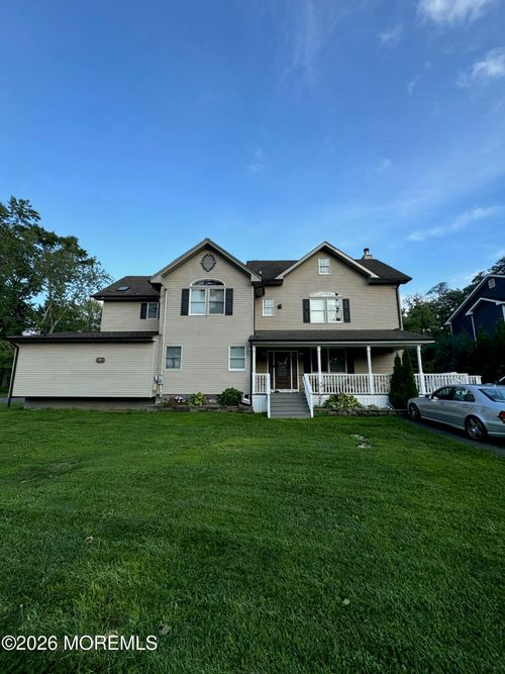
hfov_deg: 85.7
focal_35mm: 14
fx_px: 272
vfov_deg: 102.1
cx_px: 252
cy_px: 337
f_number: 2.2
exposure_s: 1/512
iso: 40
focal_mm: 2.22
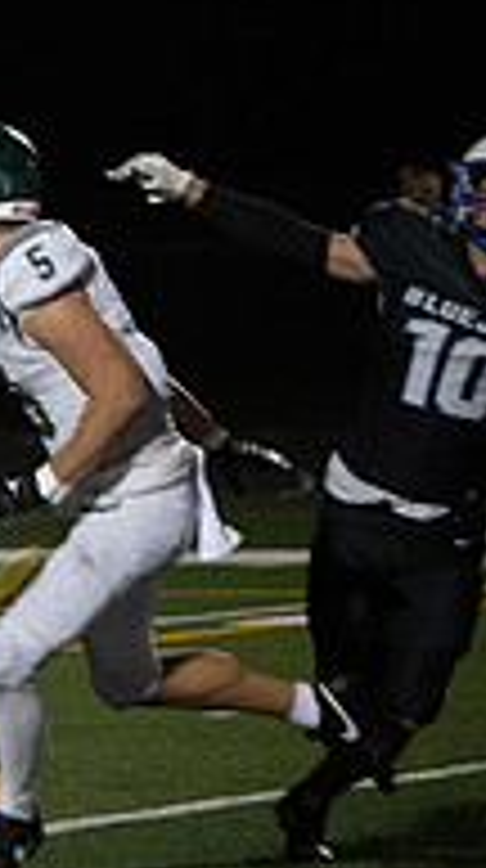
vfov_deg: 4.2
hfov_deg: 2.3
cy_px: 155
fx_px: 11960
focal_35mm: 520
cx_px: -760
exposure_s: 1/1250
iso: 5000
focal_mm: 165
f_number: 2.8
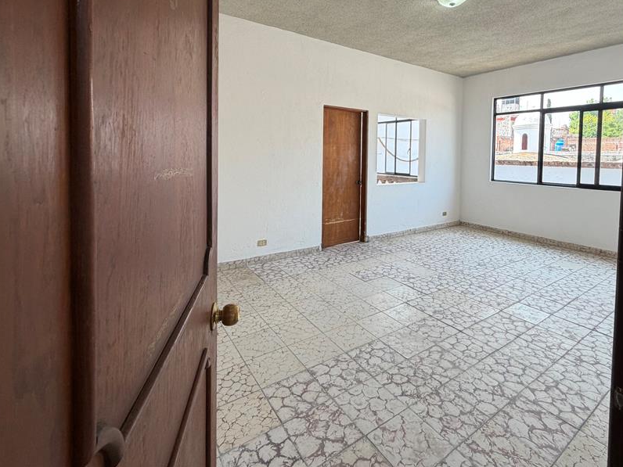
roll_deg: -1.0
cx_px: 356
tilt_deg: -2.2
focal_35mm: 18
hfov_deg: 87.2
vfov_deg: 70.2
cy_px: 168
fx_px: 324
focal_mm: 2.22
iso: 64
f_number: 2.2
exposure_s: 1/121
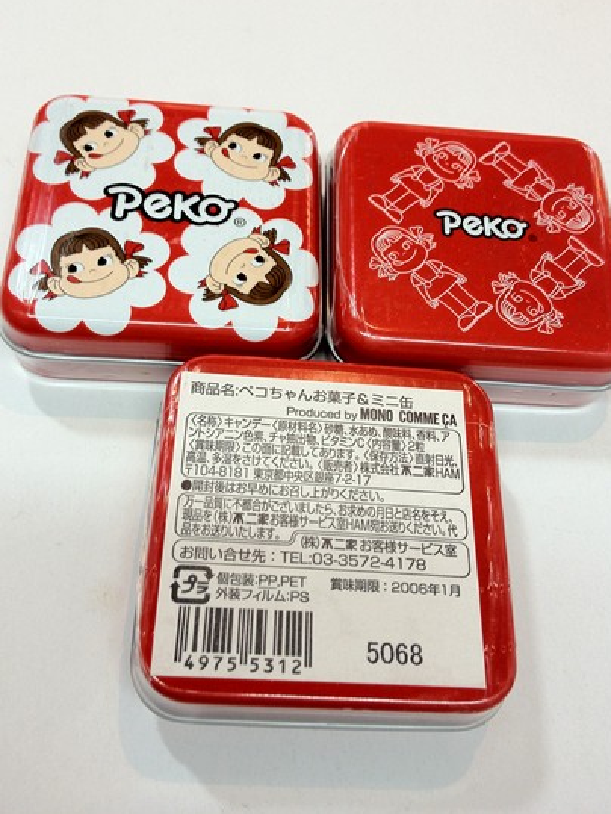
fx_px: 917
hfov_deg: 36.8
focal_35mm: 39
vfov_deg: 47.8
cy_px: 362
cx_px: 316
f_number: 2.4
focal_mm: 4.28
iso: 80
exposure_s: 1/33
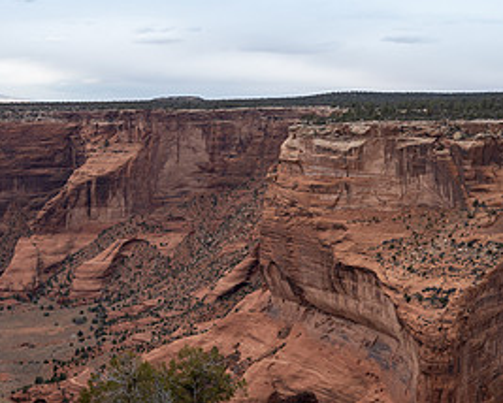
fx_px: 1073
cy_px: 254
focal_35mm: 72
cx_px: 396
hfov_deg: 26.0
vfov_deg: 21.2
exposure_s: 1/640
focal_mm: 34
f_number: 4.5
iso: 400
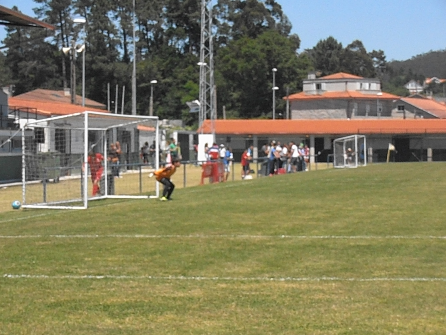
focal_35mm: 111
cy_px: 168
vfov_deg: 13.3
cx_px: 223
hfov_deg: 17.7
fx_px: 1430
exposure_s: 1/400
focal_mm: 19.64
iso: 400
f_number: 14
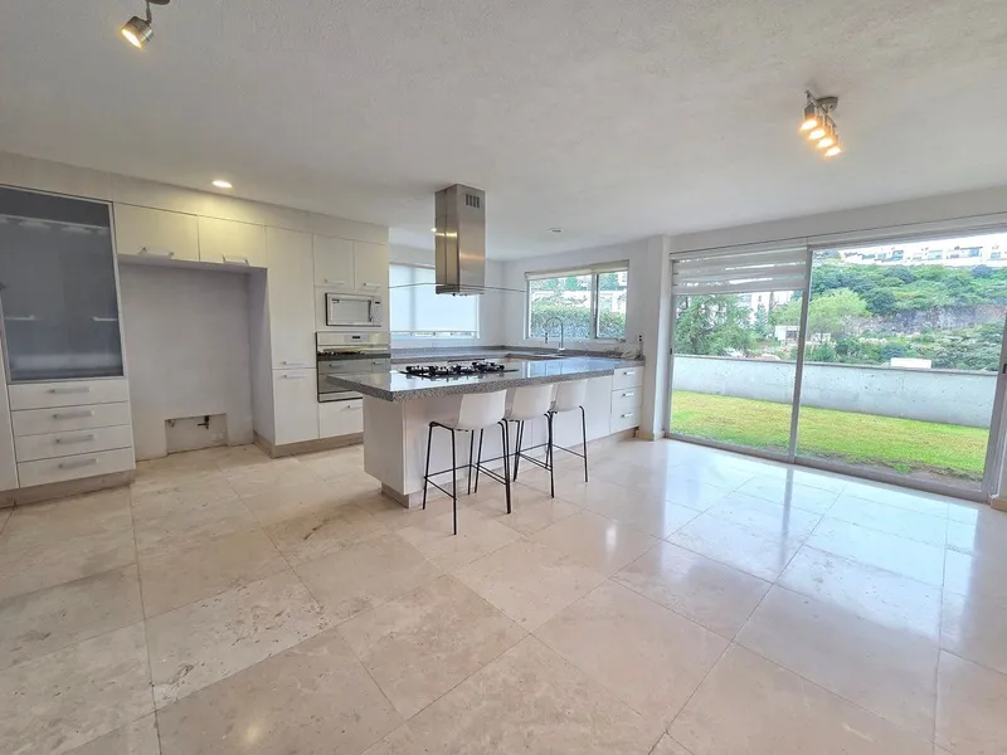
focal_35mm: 13
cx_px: 504
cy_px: 378
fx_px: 378
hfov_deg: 106.2
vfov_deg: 89.9
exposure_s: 1/120
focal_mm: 2.2
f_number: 2.2
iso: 200
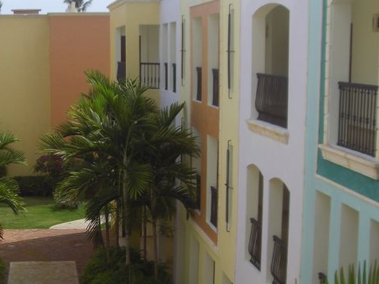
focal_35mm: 82
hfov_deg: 23.4
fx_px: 898
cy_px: 213
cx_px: 67
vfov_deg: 17.9
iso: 64
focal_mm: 6.2
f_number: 8
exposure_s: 1/160
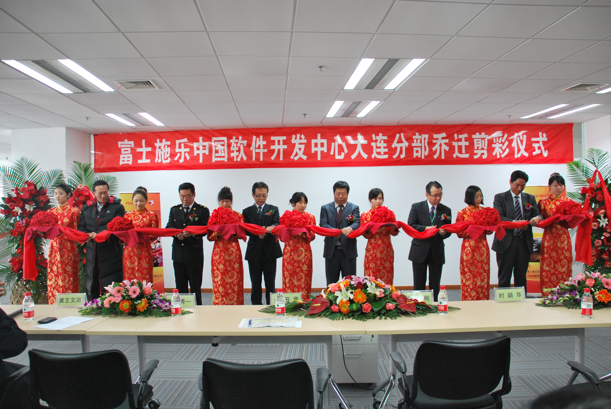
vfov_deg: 48.0
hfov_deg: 67.3
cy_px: 204
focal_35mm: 27
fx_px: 459
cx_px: 306
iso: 560
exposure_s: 1/30
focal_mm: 18
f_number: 4.5
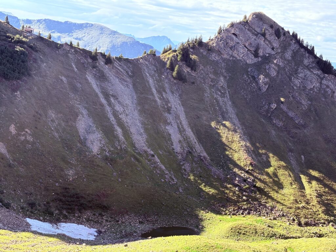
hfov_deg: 36.8
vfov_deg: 28.0
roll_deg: -8.8
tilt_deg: -10.6
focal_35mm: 52
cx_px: 168
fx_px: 505
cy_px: 126
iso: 50
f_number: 1.6
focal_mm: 5.96
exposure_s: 1/469
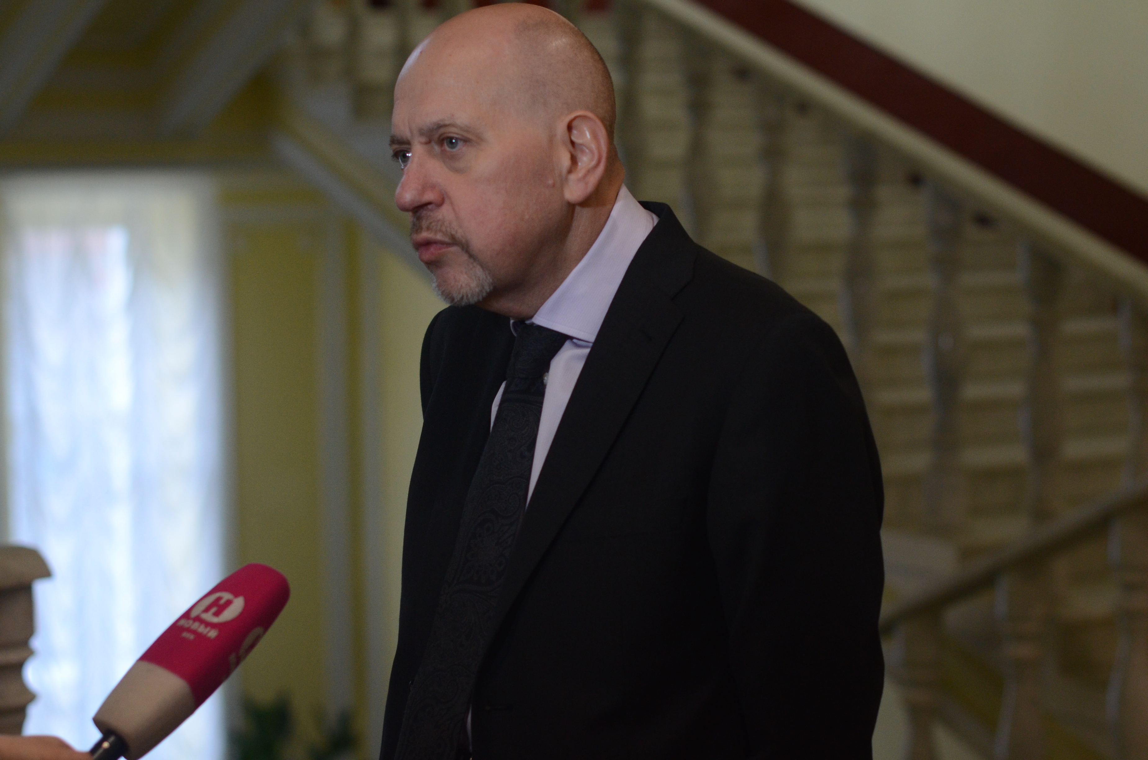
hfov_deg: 27.0
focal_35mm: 75
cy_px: 380
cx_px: 574
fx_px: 2387
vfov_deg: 18.1
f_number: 2.5
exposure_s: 1/160
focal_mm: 50
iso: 1000
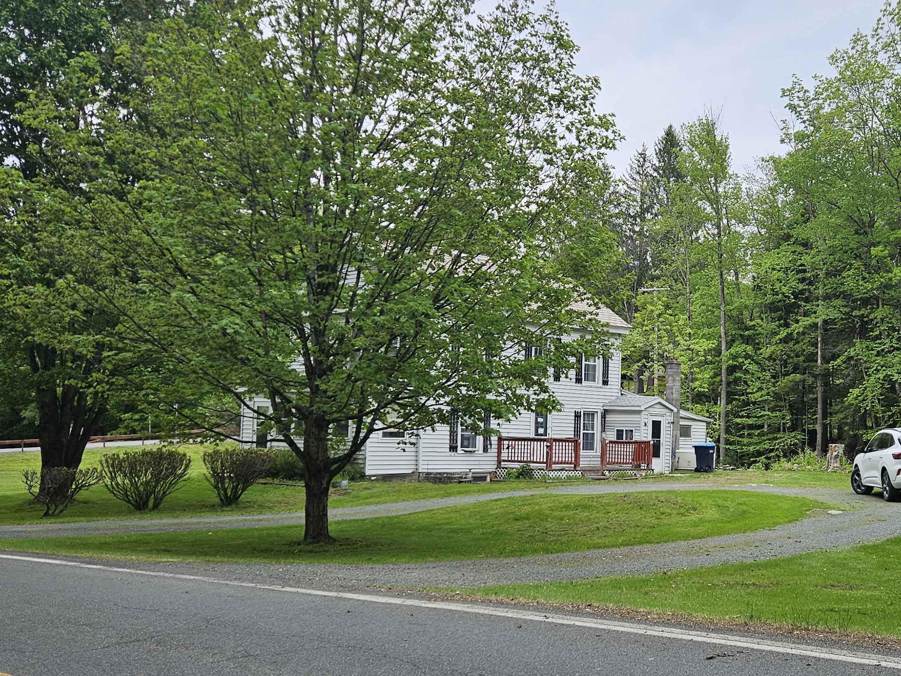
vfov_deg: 34.2
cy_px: 407
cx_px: 665
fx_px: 1093
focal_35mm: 42
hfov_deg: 43.5
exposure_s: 1/1186
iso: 25
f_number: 1.8
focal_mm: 5.4
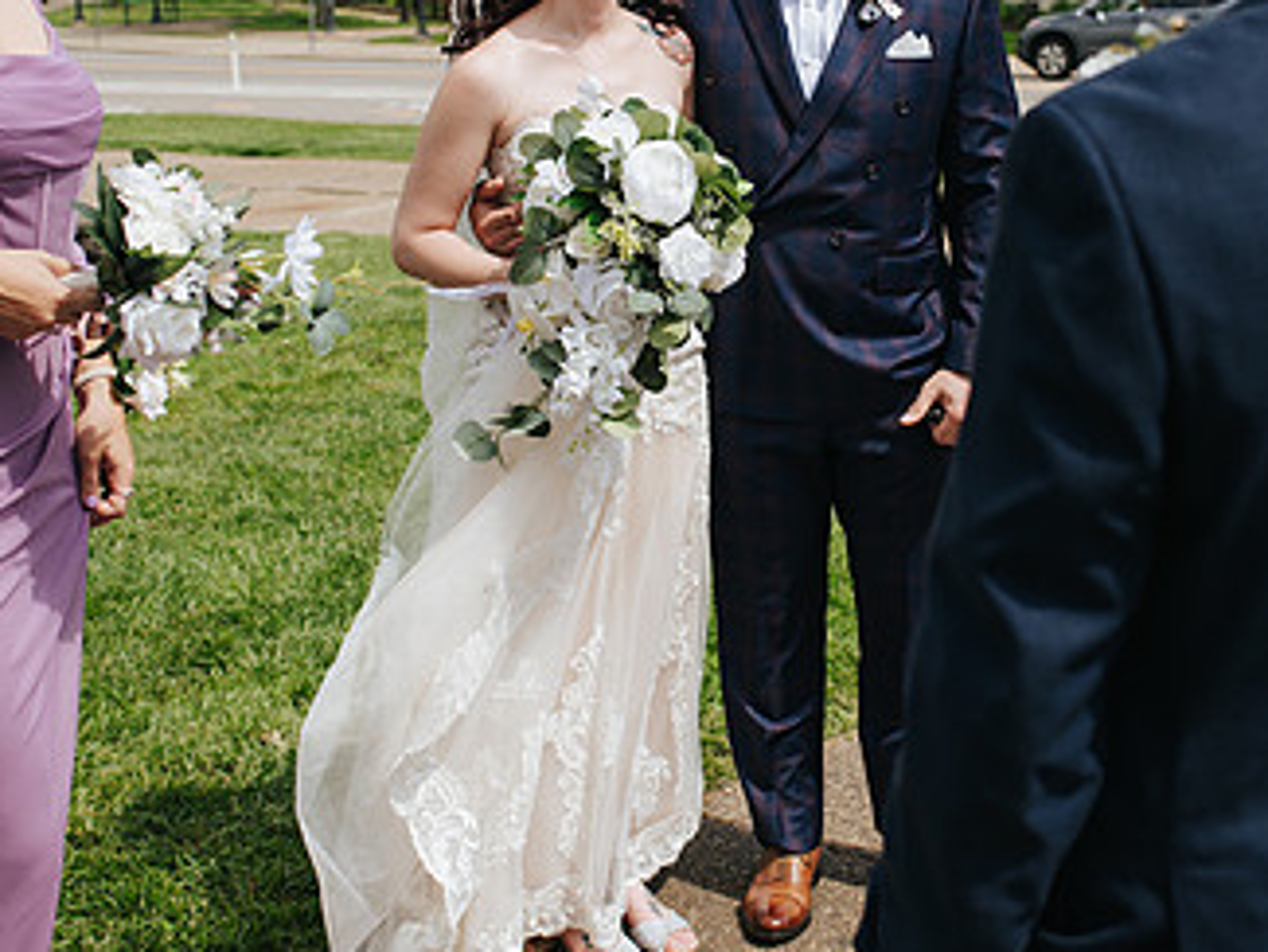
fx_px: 2199
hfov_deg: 32.1
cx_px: 741
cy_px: 312
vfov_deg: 24.3
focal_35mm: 60
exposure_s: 1/1600
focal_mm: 35
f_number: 3.5
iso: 180
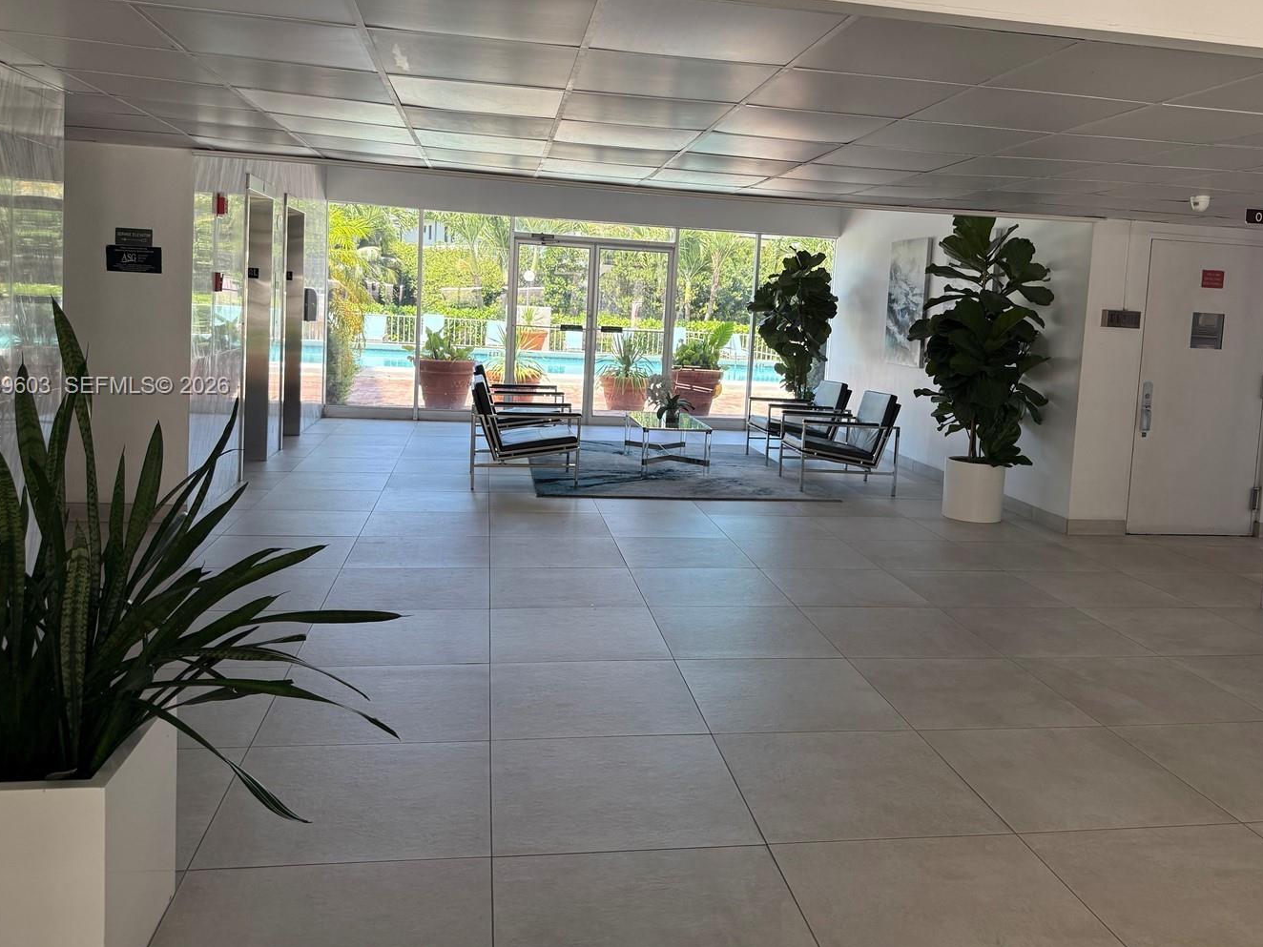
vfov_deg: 48.0
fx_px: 1058
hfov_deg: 61.5
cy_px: 387
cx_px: 695
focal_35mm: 29
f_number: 1.78
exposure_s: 1/224
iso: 125
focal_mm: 6.76
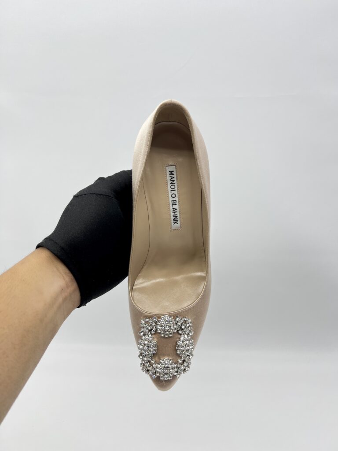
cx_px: 169
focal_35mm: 26
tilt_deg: -18.0
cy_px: 226
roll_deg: +0.7
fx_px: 338
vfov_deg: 67.3
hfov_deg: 53.1
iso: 32
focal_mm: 5.7
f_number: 1.5
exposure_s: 1/132
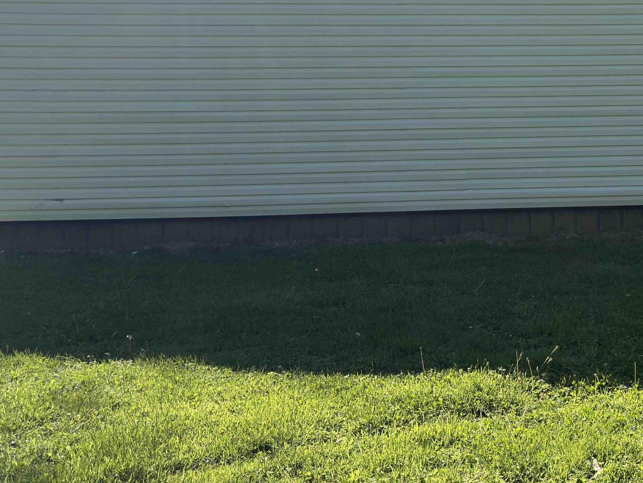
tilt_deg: -1.8
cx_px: 683
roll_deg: +1.2
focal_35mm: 58
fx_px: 1077
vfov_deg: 24.8
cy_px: 94
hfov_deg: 30.2
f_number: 1.78
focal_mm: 6.76
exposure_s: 1/2985
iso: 100
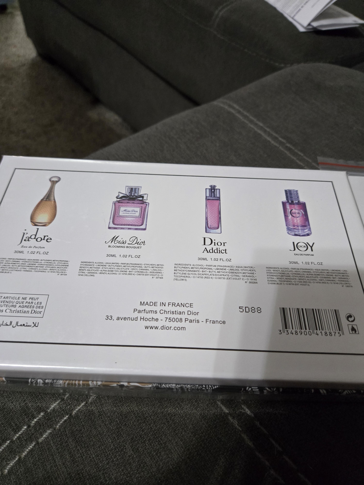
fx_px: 322
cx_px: 182
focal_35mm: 23
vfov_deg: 73.9
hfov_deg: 58.9
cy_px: 242
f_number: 1.8
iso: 1000
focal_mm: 5.4
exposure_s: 1/120
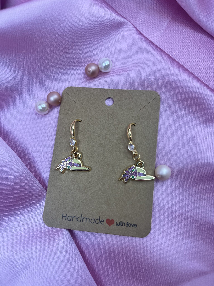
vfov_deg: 67.3
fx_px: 214
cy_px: 143
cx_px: 107
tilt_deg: -81.3
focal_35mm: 26
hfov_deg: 53.1
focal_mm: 5.1
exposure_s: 1/751
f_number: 1.6
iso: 50
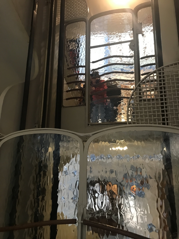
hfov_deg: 49.7
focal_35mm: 28
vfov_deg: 63.4
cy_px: 120
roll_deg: -1.3
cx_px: 90
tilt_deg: +15.1
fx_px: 193
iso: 80
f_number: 1.8
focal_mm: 3.99
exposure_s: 1/17
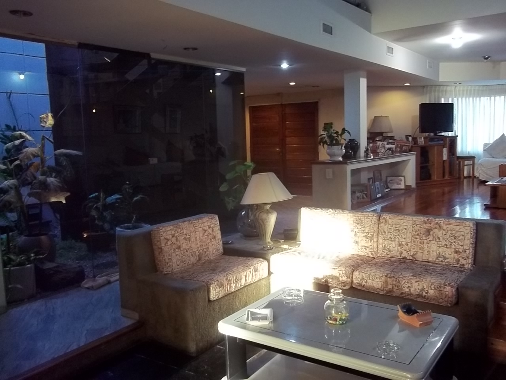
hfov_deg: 56.8
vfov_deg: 44.2
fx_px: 468
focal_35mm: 32
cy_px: 190
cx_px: 253
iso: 177
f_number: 2.9
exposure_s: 1/8
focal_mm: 5.7
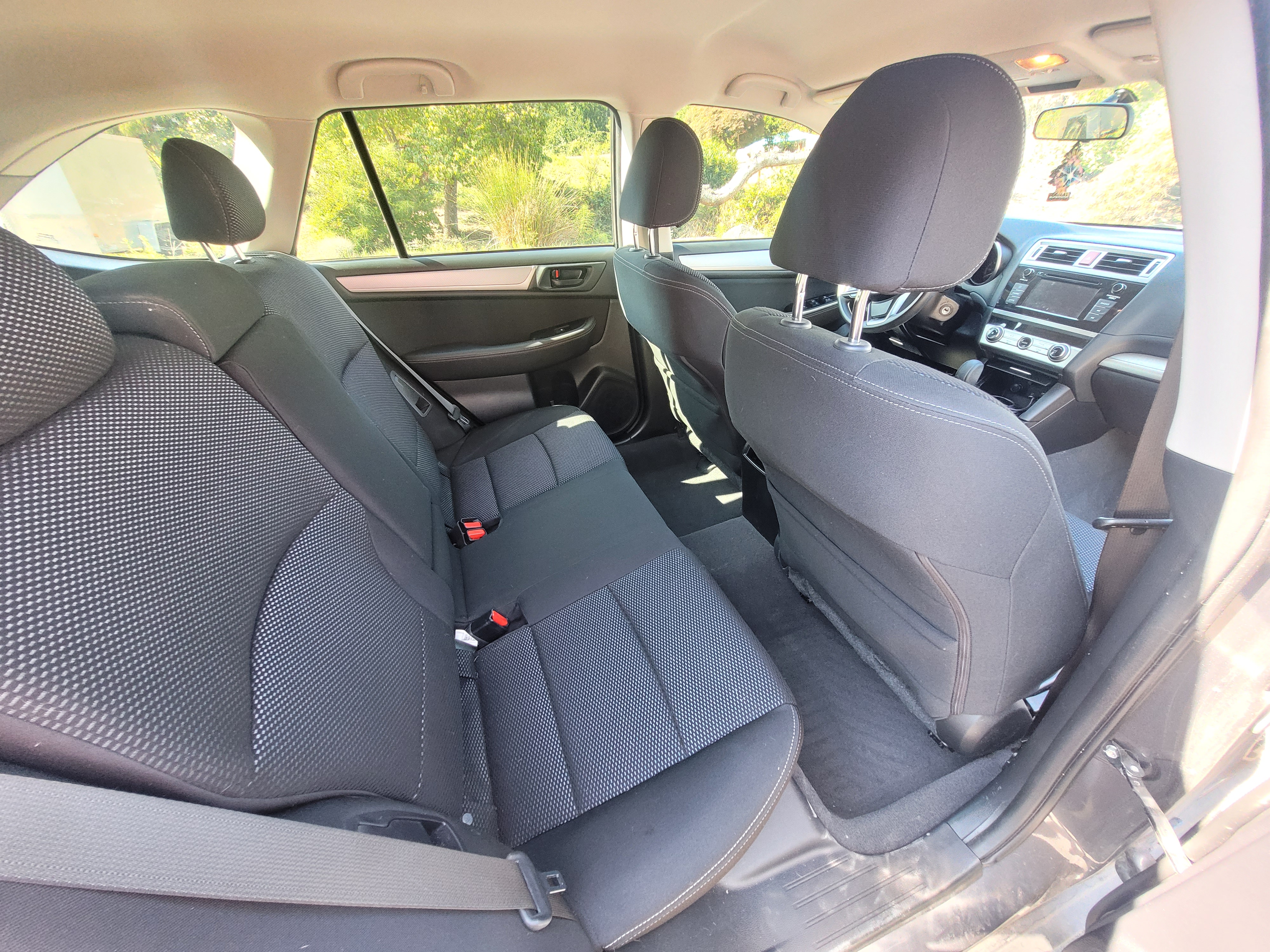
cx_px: 635
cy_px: 476
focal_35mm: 13
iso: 320
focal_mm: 1.74
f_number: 2.2
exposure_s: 1/60
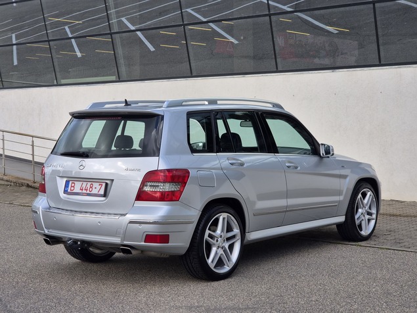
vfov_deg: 21.3
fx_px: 831
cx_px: 208
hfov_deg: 28.2
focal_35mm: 69
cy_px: 156
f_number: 2.4
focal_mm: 7
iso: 25
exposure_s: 1/301
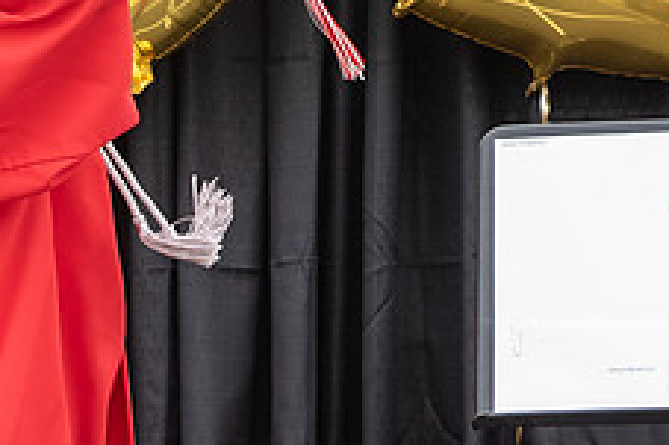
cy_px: 517
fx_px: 4661
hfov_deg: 8.2
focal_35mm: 251
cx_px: -48
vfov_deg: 5.4
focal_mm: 56
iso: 500
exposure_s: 1/500
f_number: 5.6
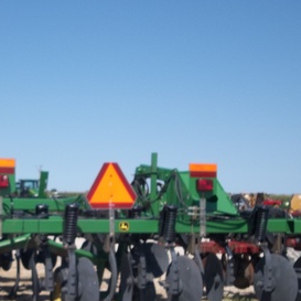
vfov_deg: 26.3
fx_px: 639
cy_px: 214
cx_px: 56
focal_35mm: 65
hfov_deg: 26.0
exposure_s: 1/160
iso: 80
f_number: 10.1
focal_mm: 6.6
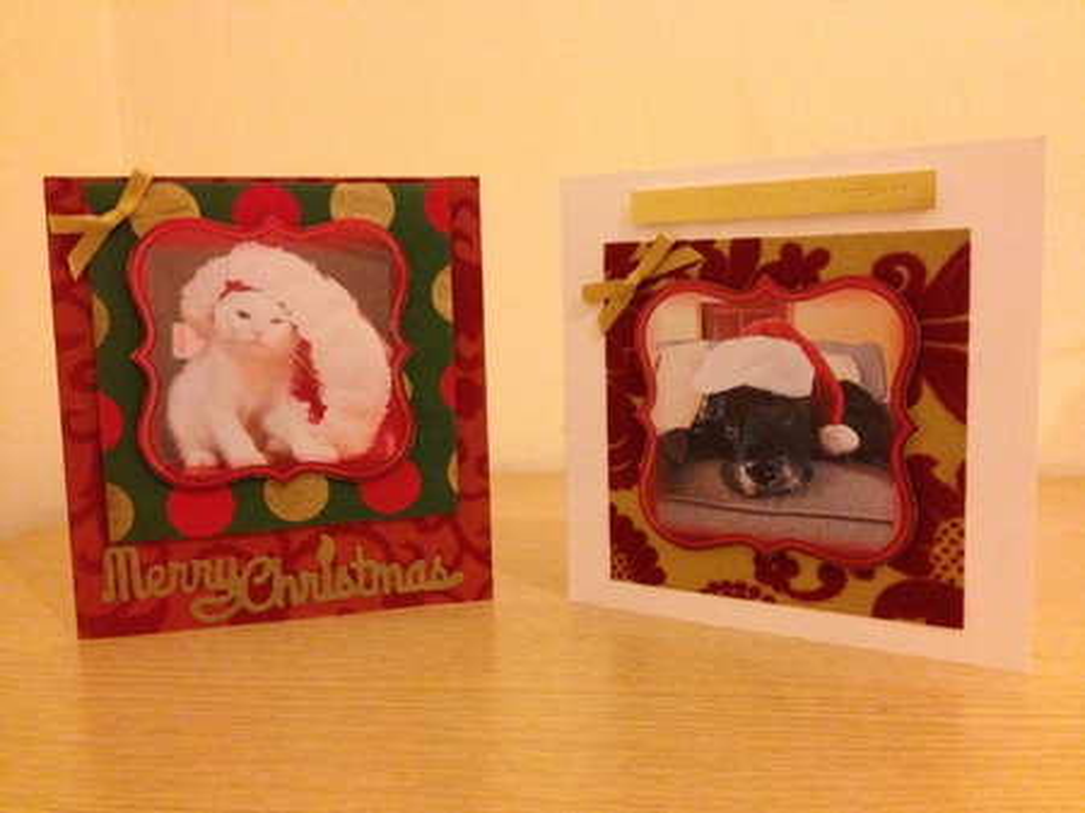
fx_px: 1034
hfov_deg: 55.4
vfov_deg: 42.9
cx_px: 542
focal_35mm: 33
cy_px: 406
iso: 400
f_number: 2.4
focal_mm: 4.12
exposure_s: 1/15
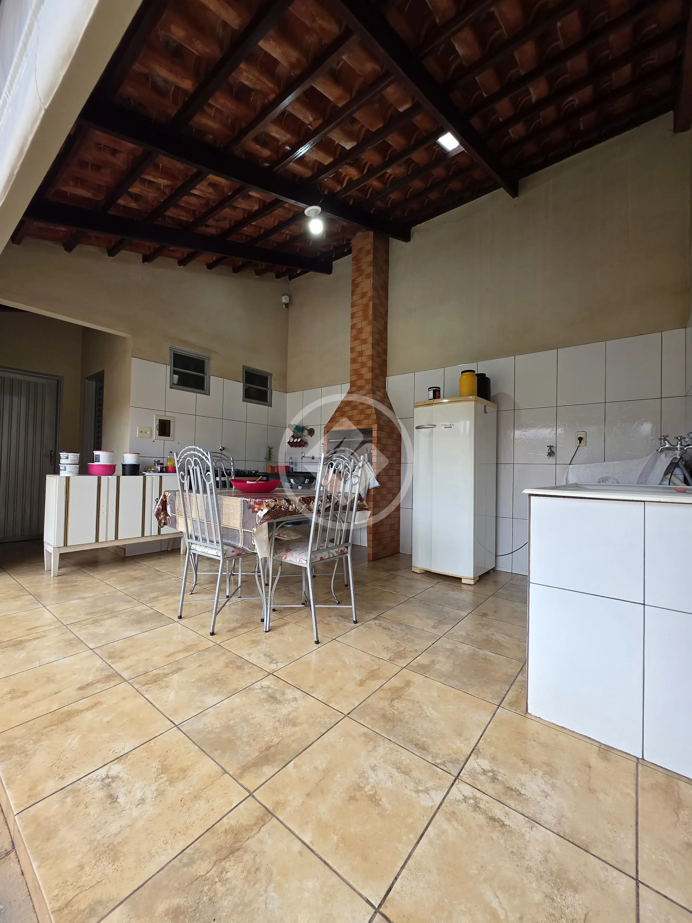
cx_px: 346
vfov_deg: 106.2
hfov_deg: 89.9
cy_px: 462
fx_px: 347
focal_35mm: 13
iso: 100
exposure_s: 1/120
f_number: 1.9
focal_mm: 2.2
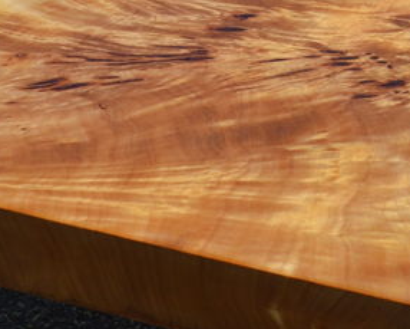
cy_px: -65
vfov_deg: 12.8
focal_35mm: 118
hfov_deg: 15.6
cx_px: 506
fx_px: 1432
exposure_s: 1/640
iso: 400
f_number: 13
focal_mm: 24
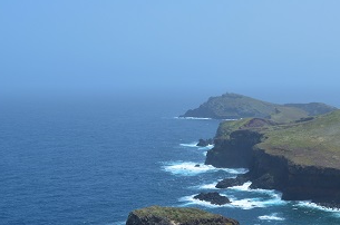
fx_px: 603
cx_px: 298
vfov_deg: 21.0
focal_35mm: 64
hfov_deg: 30.3
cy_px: 169
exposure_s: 1/125
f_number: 11
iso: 100
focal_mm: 22
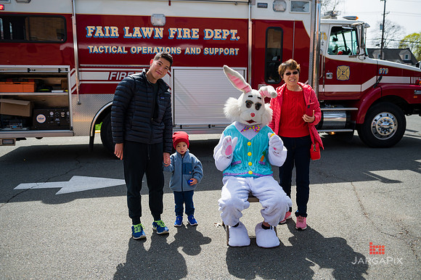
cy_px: 140
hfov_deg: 58.7
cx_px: 210
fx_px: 374
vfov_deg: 41.1
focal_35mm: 32
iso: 200
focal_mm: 32
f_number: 4
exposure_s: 1/3200
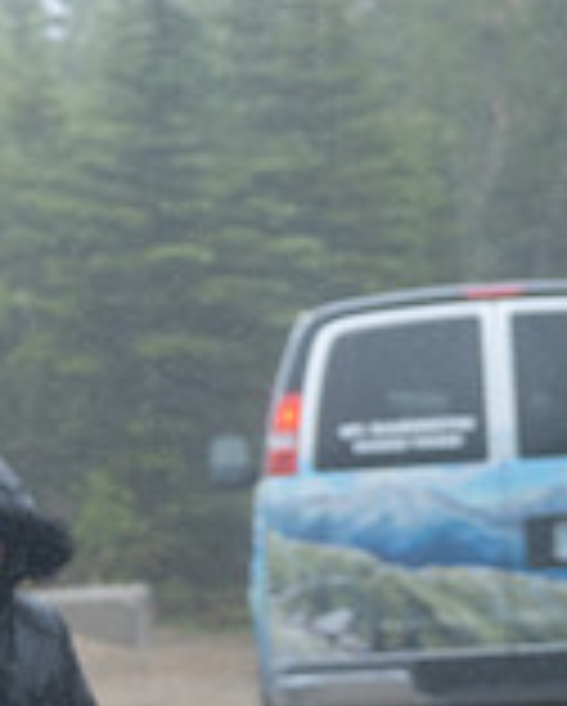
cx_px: -495
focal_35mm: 287
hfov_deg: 5.3
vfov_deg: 6.7
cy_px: 749
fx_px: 6009
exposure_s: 1/1000
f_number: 4
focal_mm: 55
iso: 1000
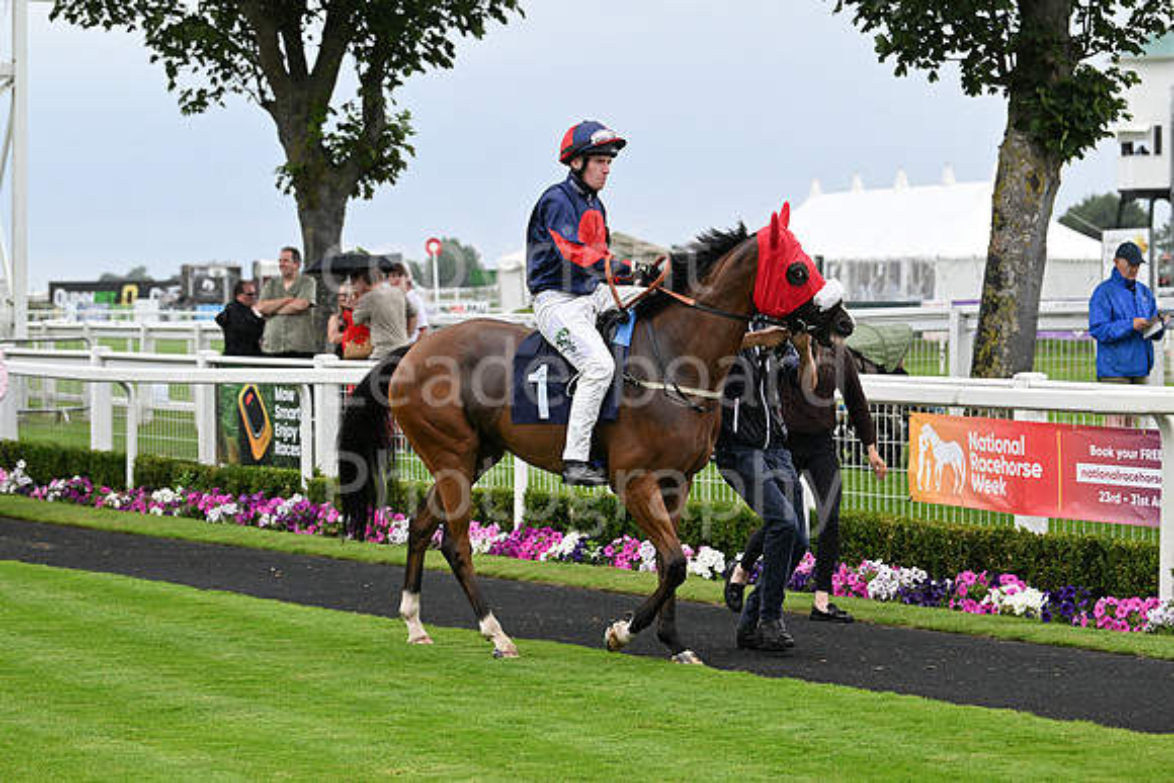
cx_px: 587
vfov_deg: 13.7
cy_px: 392
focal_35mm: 100
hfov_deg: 20.4
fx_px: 3262
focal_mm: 100
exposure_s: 1/2000
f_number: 5
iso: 1000
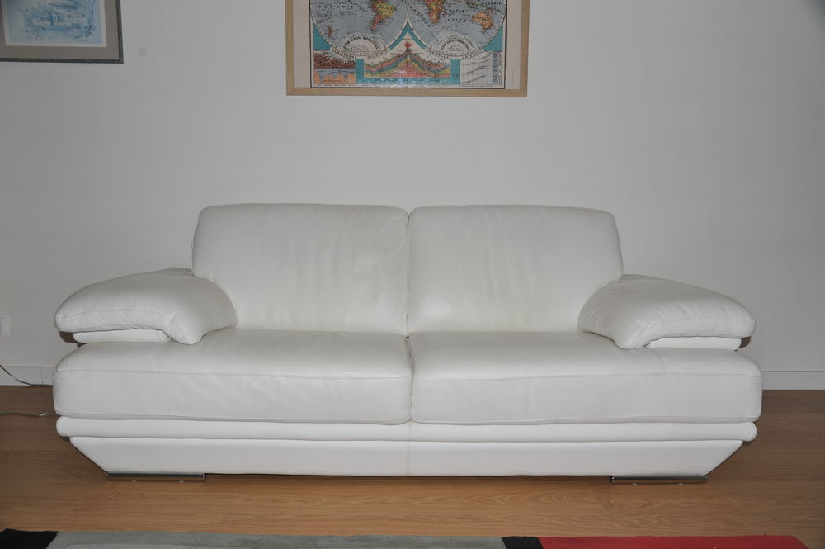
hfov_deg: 67.4
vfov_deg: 47.9
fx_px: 618
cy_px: 274
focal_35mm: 27
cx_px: 412
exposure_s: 1/60
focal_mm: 27
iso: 200
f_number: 5.6
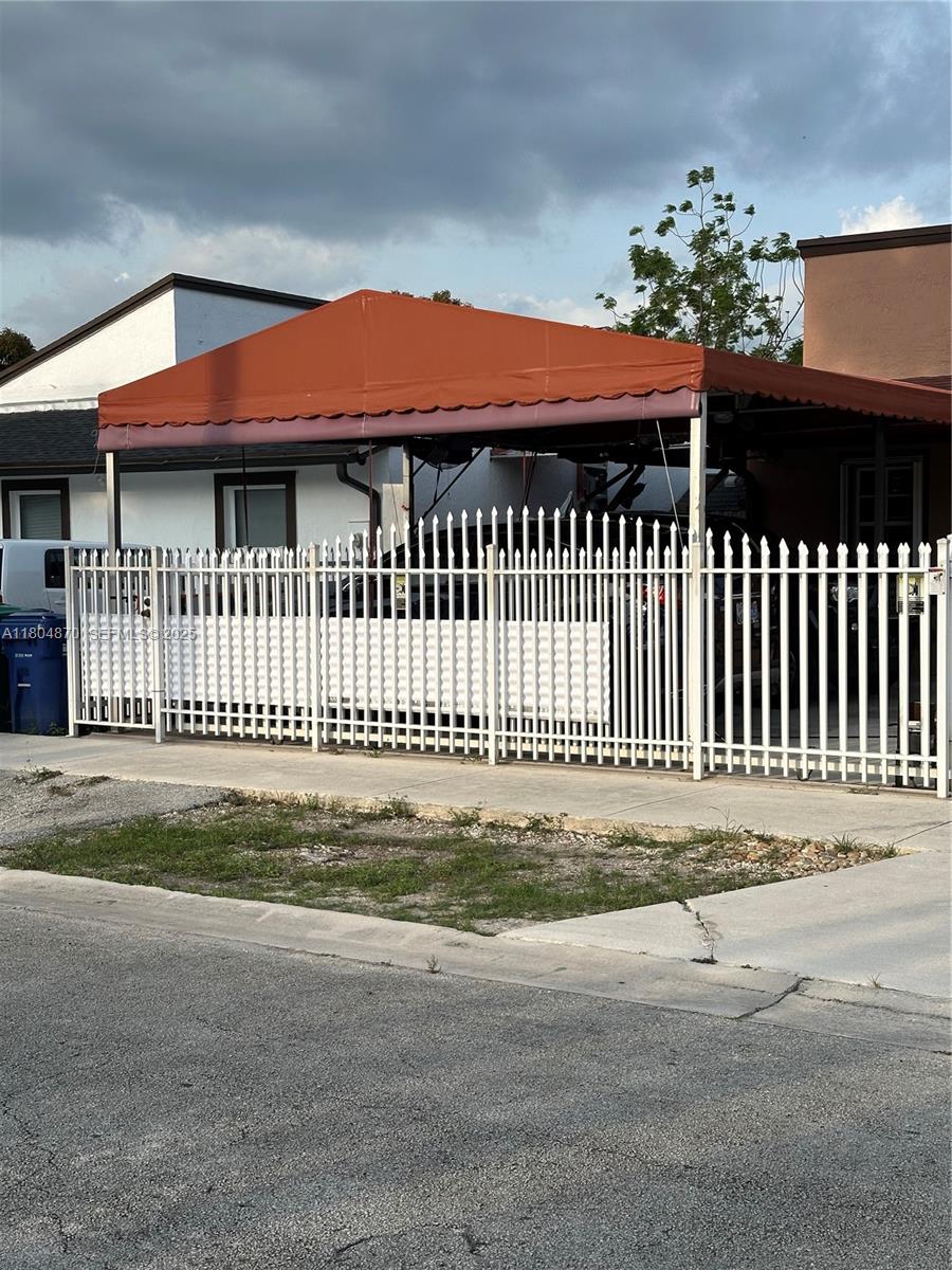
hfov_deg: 30.3
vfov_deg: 39.7
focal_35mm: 48
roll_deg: -0.7
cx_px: 476
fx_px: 1760
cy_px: 635
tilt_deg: -2.4
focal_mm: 6.86
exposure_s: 1/2890
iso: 64
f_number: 1.78
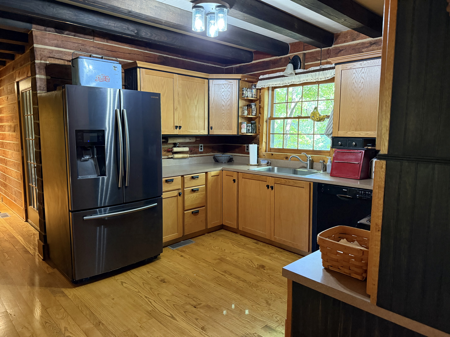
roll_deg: -0.2
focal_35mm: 24
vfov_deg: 56.8
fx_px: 312
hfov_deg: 71.6
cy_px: 168
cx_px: 225
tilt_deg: -6.7
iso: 640
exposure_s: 1/40
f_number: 1.78
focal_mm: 6.76
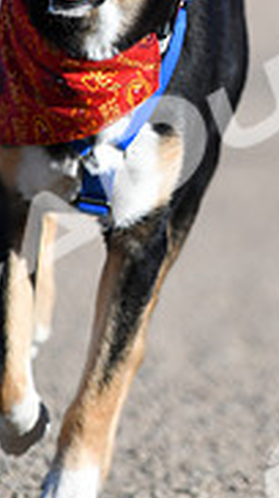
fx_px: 11237
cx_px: 260
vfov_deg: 2.5
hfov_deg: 1.4
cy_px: 81
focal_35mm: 852
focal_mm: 170
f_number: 2.8
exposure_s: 1/4000
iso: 180
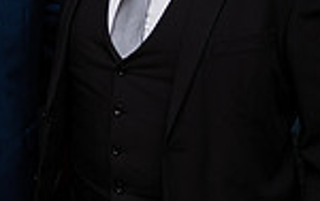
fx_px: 1309
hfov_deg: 13.0
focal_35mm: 150
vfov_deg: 8.7
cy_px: -40
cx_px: -192
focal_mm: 38
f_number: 3.5
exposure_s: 1/160
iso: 640
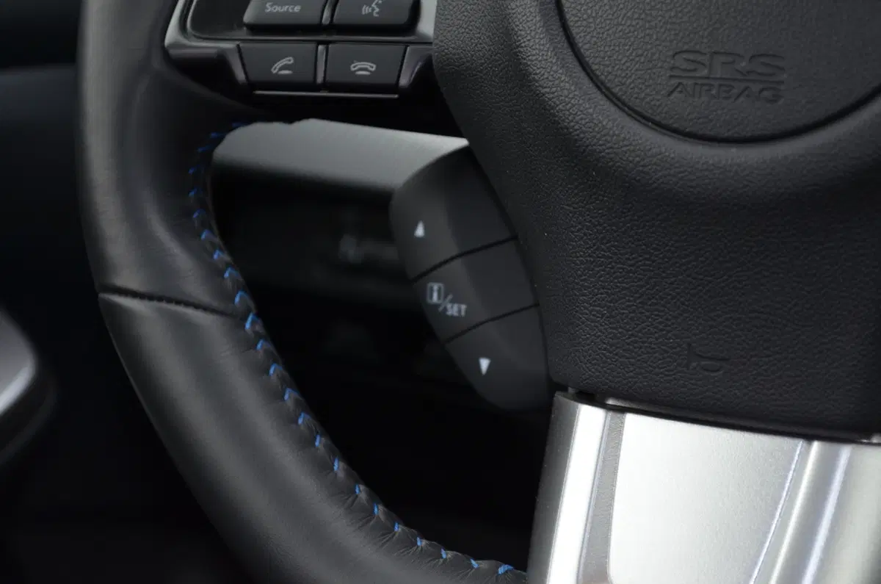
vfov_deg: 16.5
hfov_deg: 24.7
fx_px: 2015
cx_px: 440
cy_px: 292
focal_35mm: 82
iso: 400
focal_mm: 55
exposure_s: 1/100
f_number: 5.6
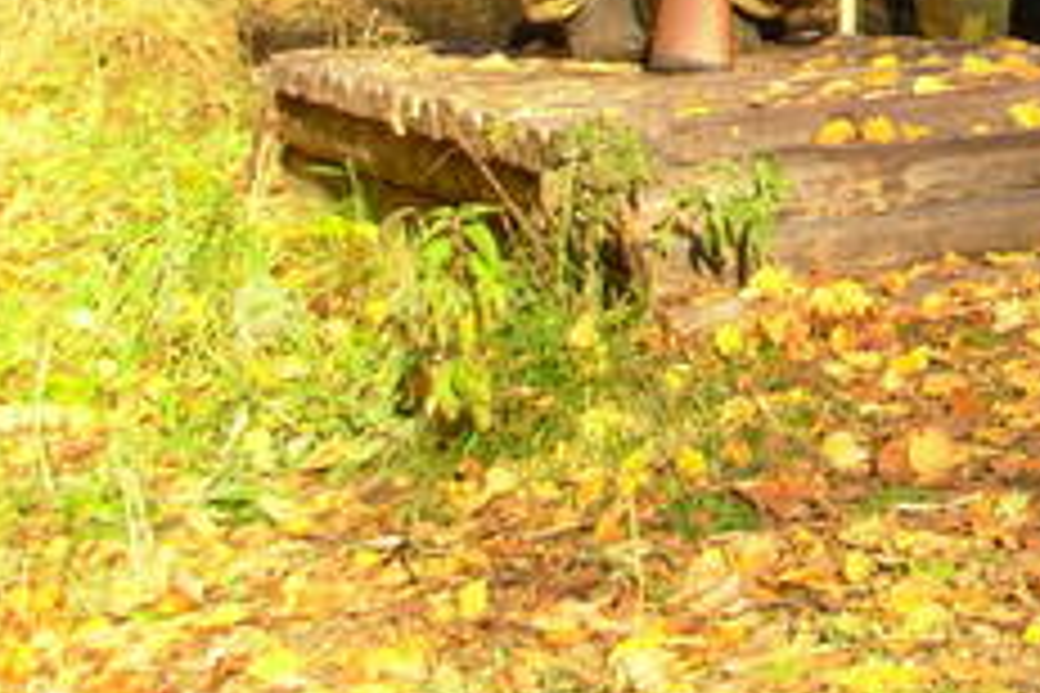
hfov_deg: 16.1
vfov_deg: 11.2
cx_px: 1378
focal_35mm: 120
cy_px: -151
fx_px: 3466
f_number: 2.9
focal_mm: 6.3
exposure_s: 1/332
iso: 50
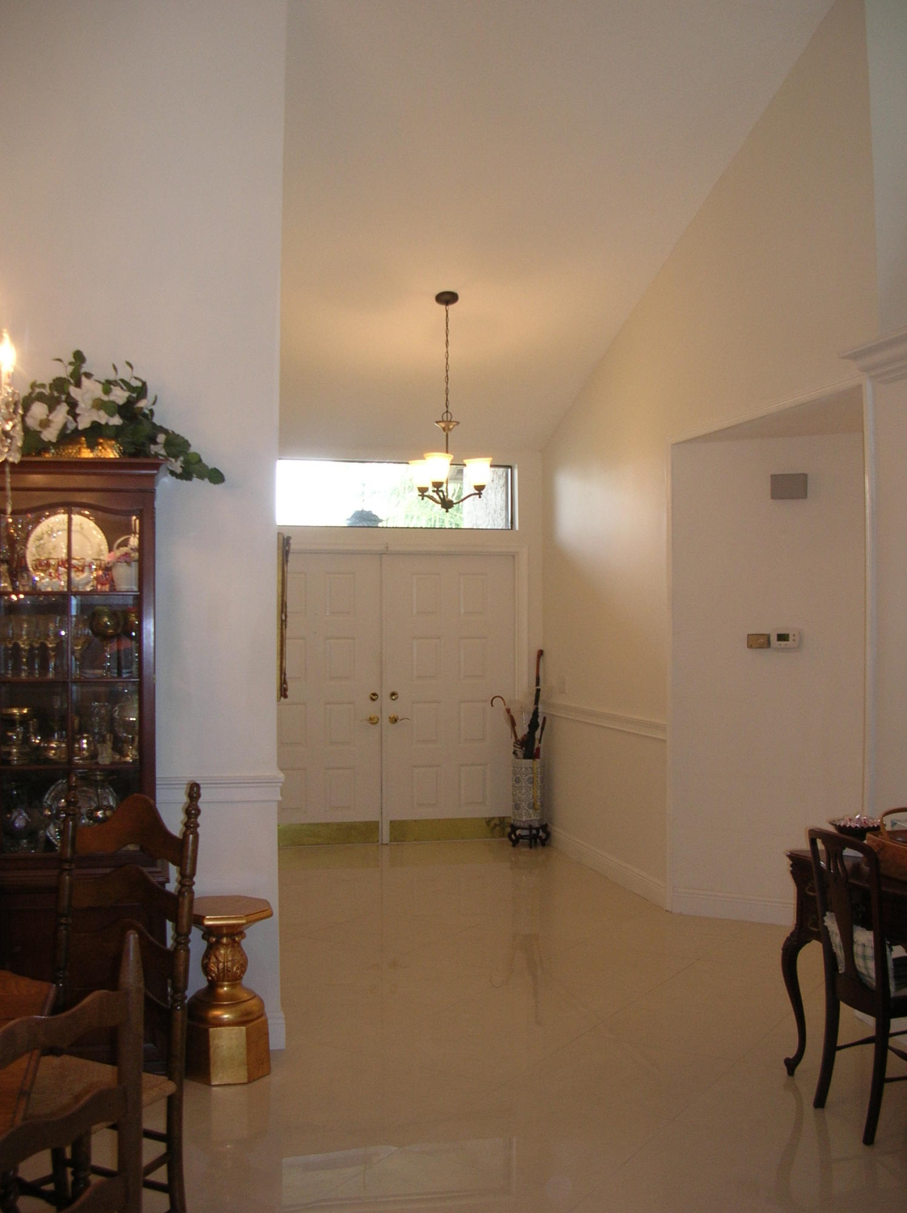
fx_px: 1225
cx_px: 454
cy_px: 606
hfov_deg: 40.6
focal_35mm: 35
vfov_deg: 52.7
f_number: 2.8
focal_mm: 5.8
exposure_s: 1/29.5
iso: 77
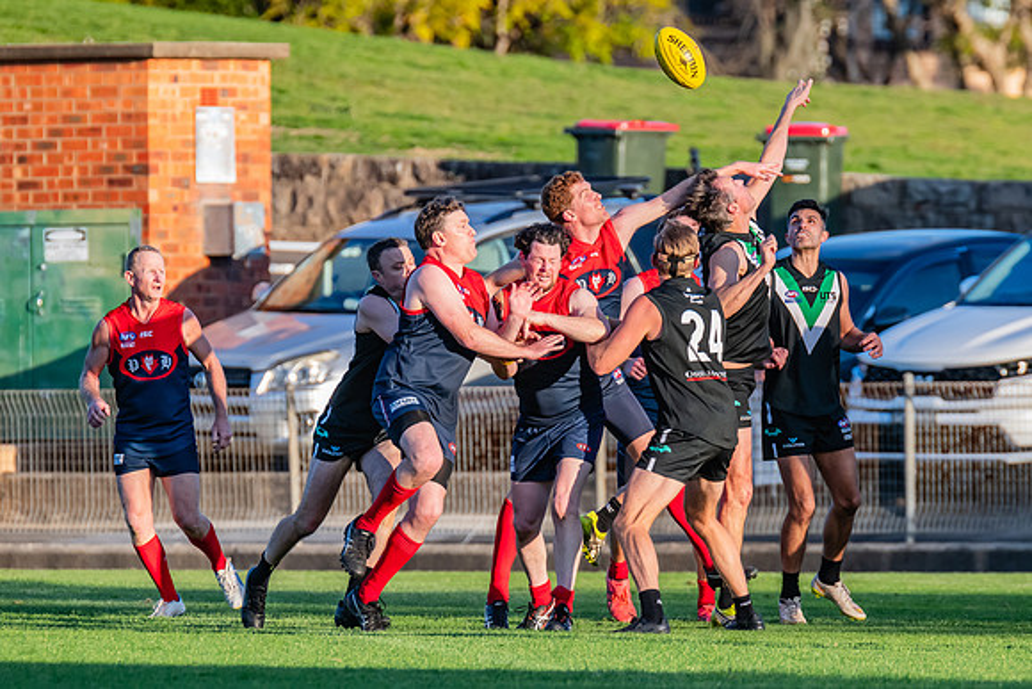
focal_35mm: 584
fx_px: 16743
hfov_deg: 3.5
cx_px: 537
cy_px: 290
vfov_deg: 2.4
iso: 800
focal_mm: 380
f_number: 5.6
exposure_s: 1/1600
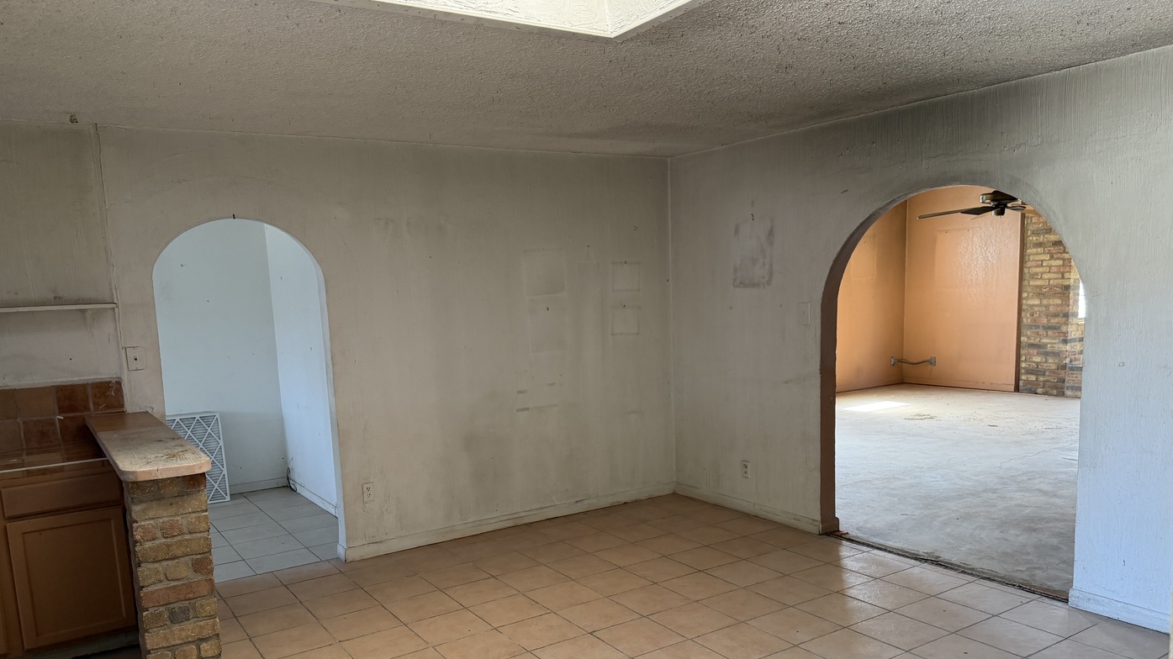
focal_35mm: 27
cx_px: 569
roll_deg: +3.2
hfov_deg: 69.9
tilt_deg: -9.2
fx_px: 840
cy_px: 413
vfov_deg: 42.5
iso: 200
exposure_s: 1/66
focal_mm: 6.76
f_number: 1.78
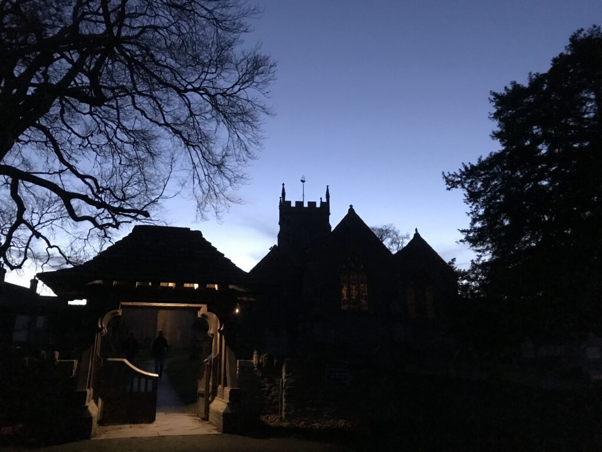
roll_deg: -0.7
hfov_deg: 63.4
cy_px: 226
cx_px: 301
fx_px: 487
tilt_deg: +19.7
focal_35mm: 28
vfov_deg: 49.7
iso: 125
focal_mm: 3.99
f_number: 1.8
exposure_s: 1/4
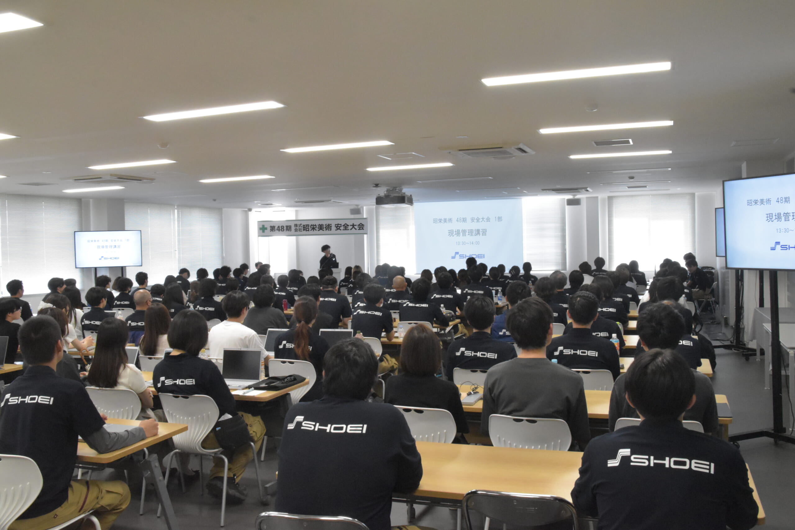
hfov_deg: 57.2
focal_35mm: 33
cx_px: 398
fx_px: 729
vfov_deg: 40.0
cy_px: 265
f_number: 18
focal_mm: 22
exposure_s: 1/40
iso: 6400
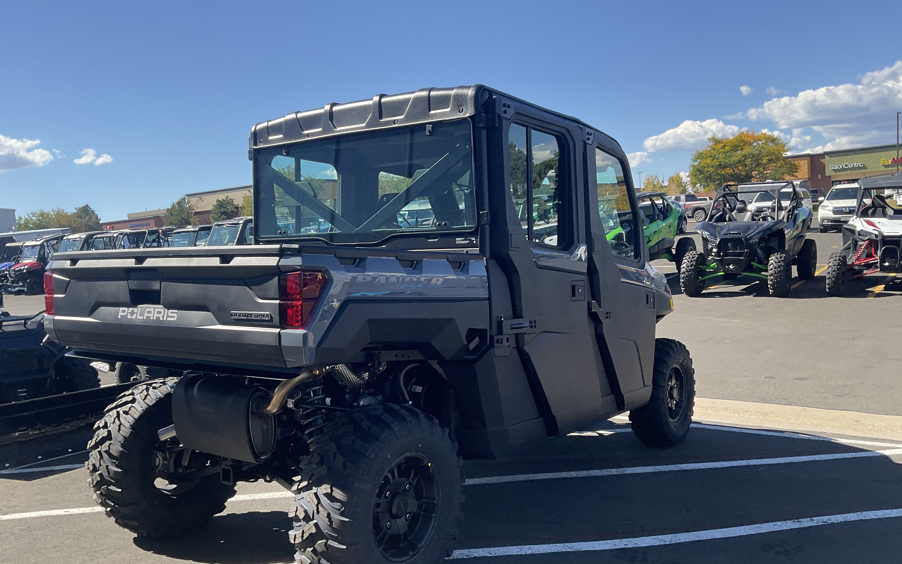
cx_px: 449
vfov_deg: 40.5
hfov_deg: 61.2
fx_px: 762
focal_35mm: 31
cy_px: 332
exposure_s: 1/829
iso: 16
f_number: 1.8
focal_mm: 3
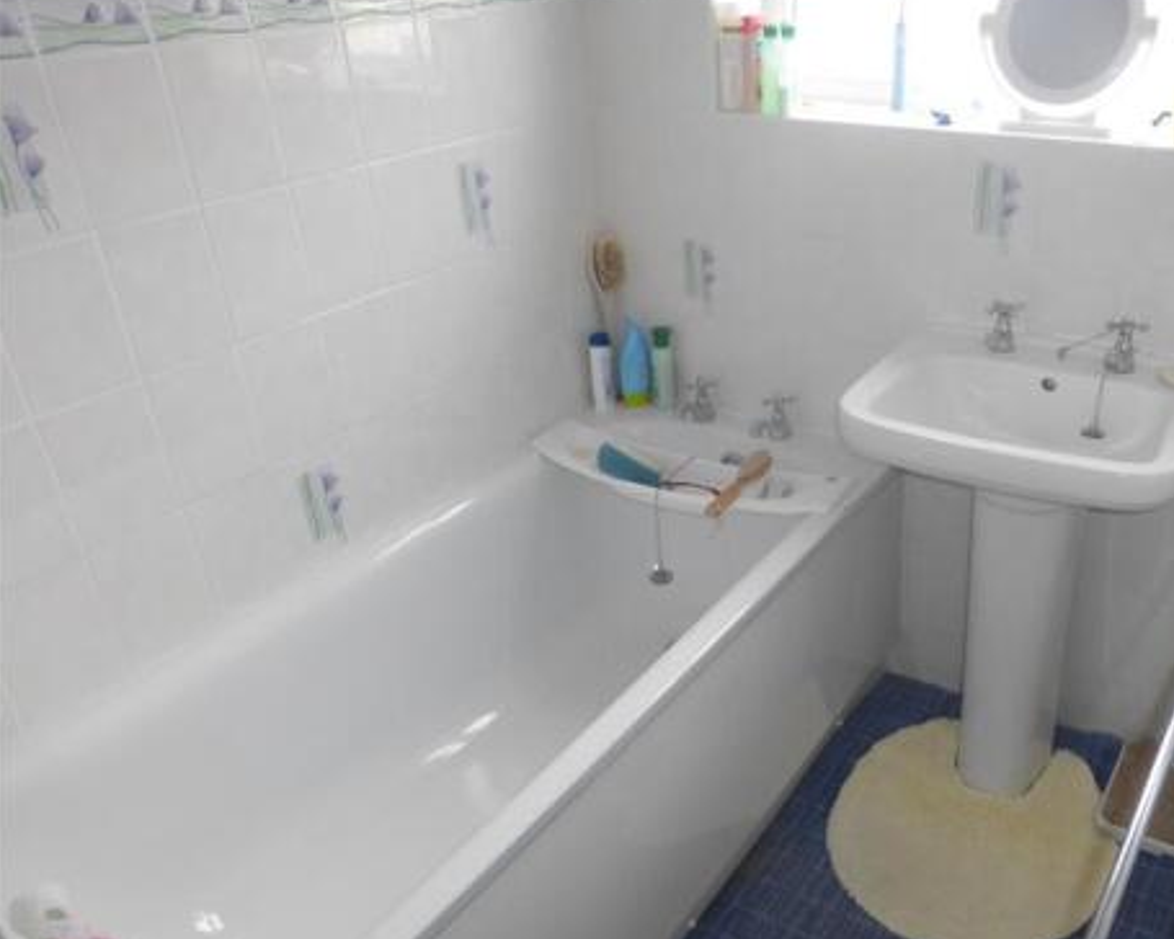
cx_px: 750
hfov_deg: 57.9
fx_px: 1042
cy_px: 525
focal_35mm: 30
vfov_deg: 48.4
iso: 125
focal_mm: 4.3
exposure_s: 1/60
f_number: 3.3
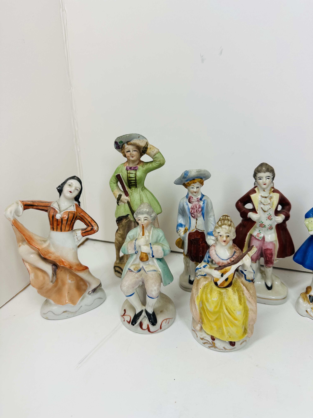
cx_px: 156
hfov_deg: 56.8
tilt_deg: -20.3
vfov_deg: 71.6
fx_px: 289
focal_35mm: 24
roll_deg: +0.1
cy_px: 209
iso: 80
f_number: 1.78
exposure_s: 1/1019
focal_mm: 6.86
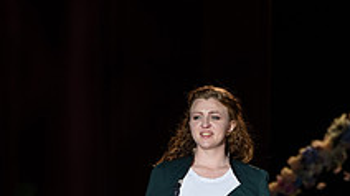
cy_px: 260
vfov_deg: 3.2
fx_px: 3469
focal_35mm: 374
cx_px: 264
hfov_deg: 5.8
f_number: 3.5
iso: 800
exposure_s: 1/640
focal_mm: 120
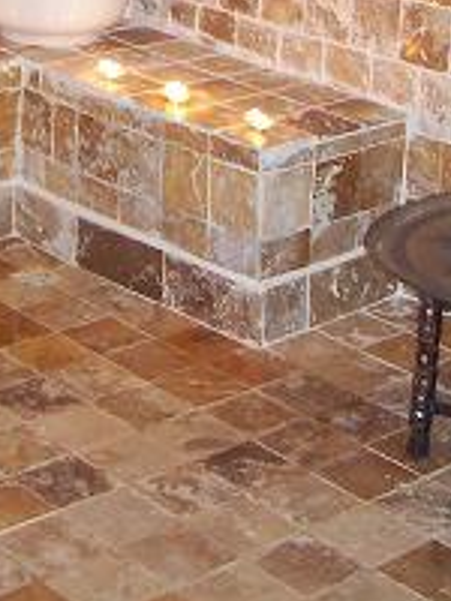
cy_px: -207
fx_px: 1702
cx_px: 93
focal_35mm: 98
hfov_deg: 15.0
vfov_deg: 18.5
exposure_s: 1/2
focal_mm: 5.6
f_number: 2.7
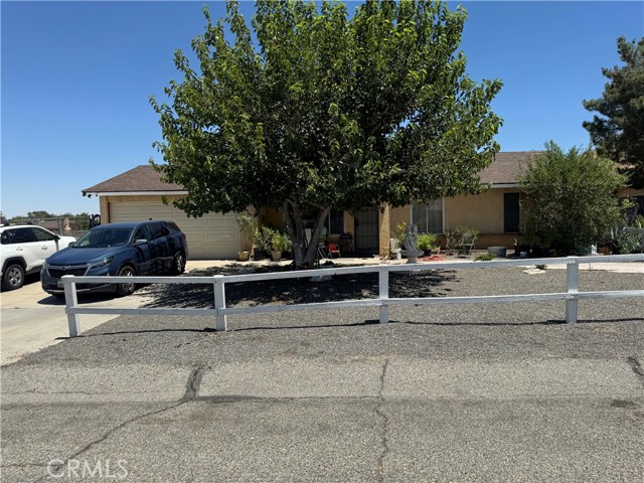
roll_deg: +1.6
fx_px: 446
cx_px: 322
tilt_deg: -5.1
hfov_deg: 71.6
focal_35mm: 24
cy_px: 242
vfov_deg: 56.8
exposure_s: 1/4950
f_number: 1.78
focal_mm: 6.76
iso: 80
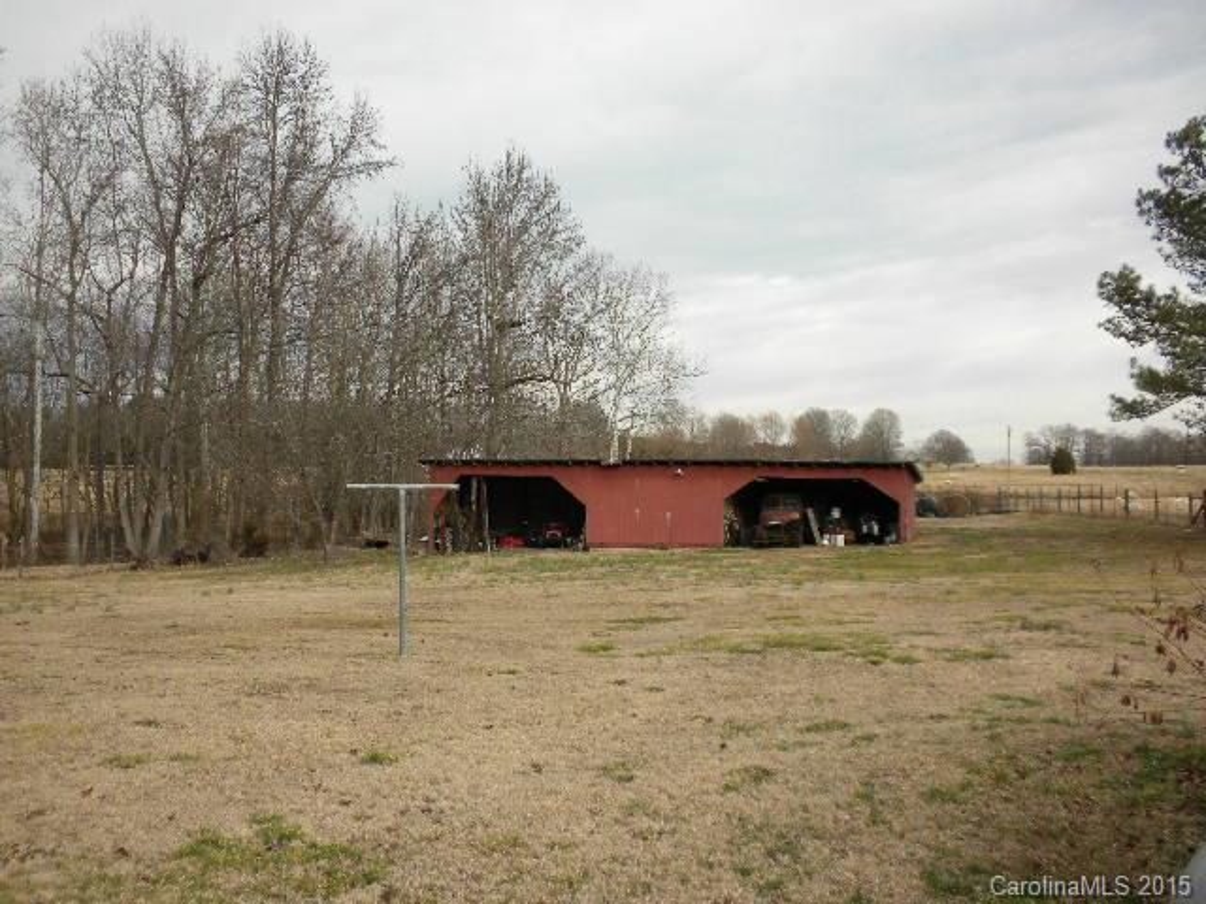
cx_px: 603
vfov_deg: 38.7
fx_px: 1289
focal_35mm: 37
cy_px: 452
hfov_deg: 50.1
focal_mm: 6.6
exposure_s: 1/567
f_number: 3.5
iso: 90
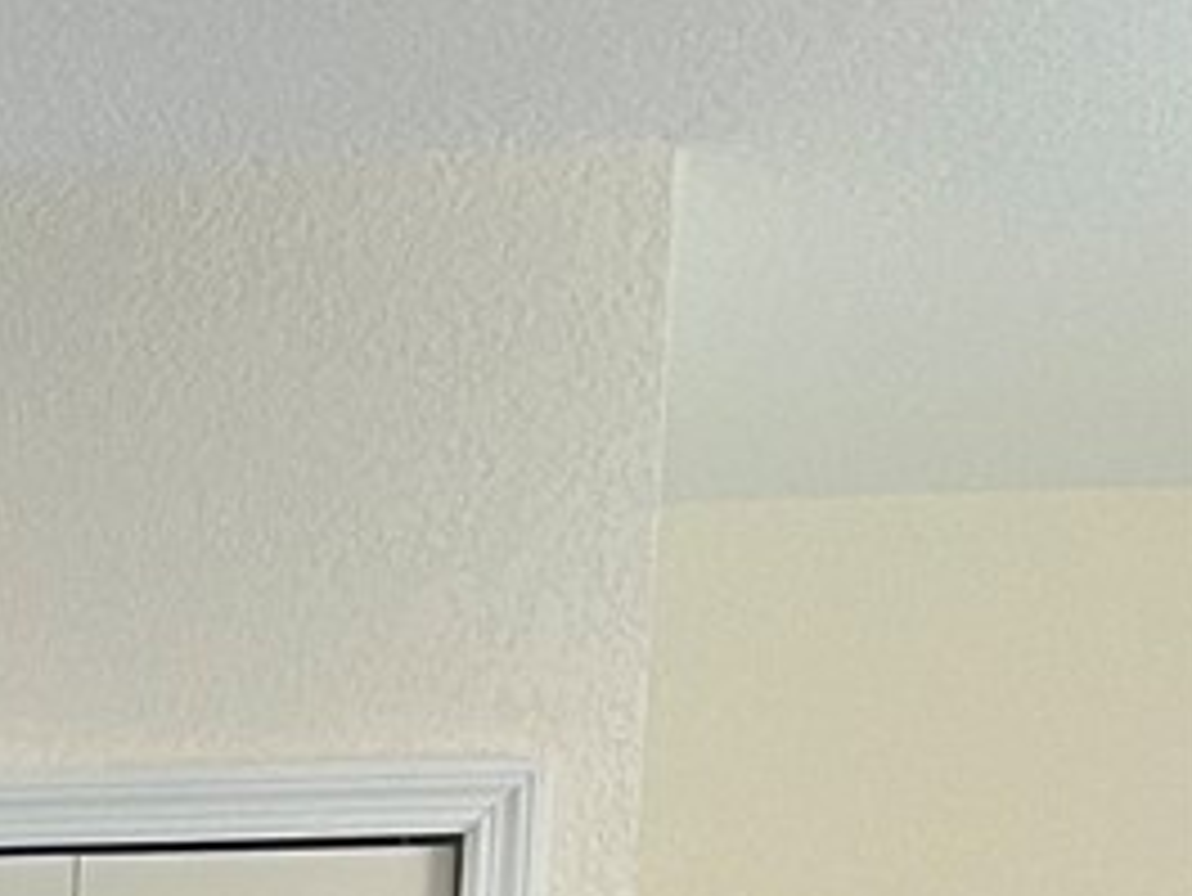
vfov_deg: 8.5
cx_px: -2384
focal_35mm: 157
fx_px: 5409
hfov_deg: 9.7
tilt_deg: -8.3
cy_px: 2260
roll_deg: +0.4
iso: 125
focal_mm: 5.7
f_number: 1.5
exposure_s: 1/60
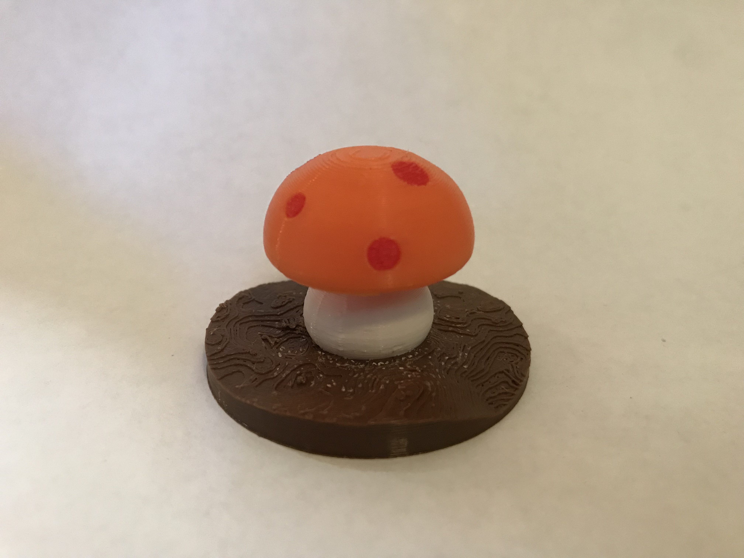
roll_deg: +0.9
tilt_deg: -25.3
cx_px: 372
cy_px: 279
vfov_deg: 49.7
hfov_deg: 63.4
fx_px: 602
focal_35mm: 28
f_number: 1.8
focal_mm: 3.99
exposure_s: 1/15
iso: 100
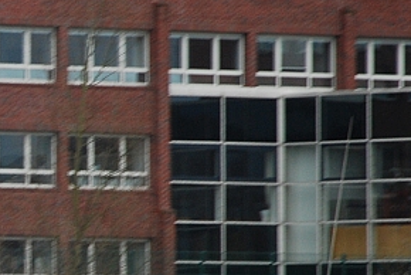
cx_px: -130
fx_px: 8168
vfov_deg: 1.9
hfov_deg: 2.9
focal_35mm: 715
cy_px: 203
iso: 400
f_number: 5.6
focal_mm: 135
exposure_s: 1/100
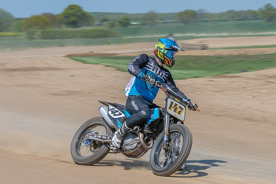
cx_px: 164
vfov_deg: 8.1
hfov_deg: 12.1
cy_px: 106
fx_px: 1300
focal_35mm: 170
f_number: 8
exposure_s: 1/160
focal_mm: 95
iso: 100
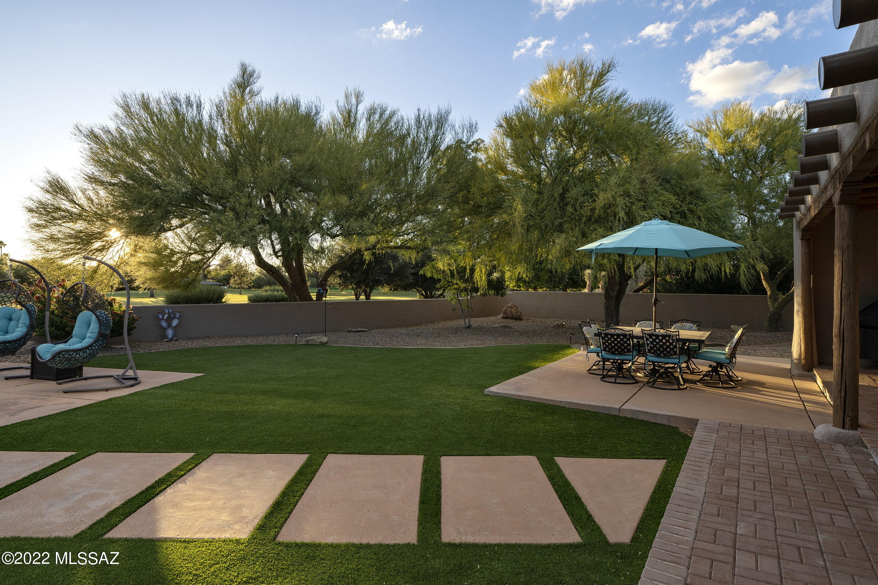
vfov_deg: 67.4
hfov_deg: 90.0
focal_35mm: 18
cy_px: 292
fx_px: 439
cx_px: 439
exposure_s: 1/40
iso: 100
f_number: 9
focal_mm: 18
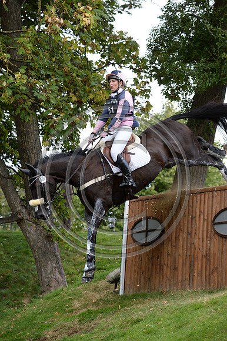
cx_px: 114
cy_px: 170
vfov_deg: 13.3
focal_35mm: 155
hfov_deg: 8.8
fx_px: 1468
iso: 1000
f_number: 5.6
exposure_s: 1/800
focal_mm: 155
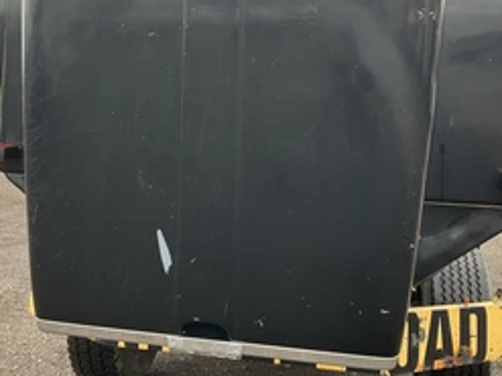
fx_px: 681
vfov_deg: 30.4
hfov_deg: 40.5
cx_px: 248
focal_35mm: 47
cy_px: 98
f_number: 1.8
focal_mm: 3
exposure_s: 1/122
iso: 25
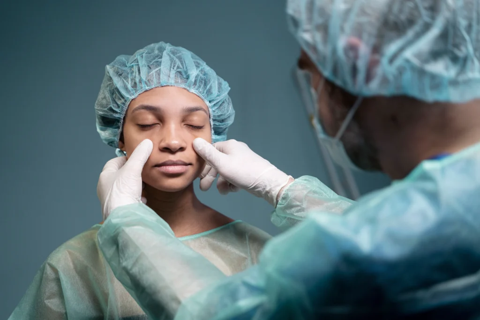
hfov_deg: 27.0
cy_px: 160
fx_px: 1000
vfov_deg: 18.2
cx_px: 240
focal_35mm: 75
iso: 640
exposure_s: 1/250
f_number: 3.2
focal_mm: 75
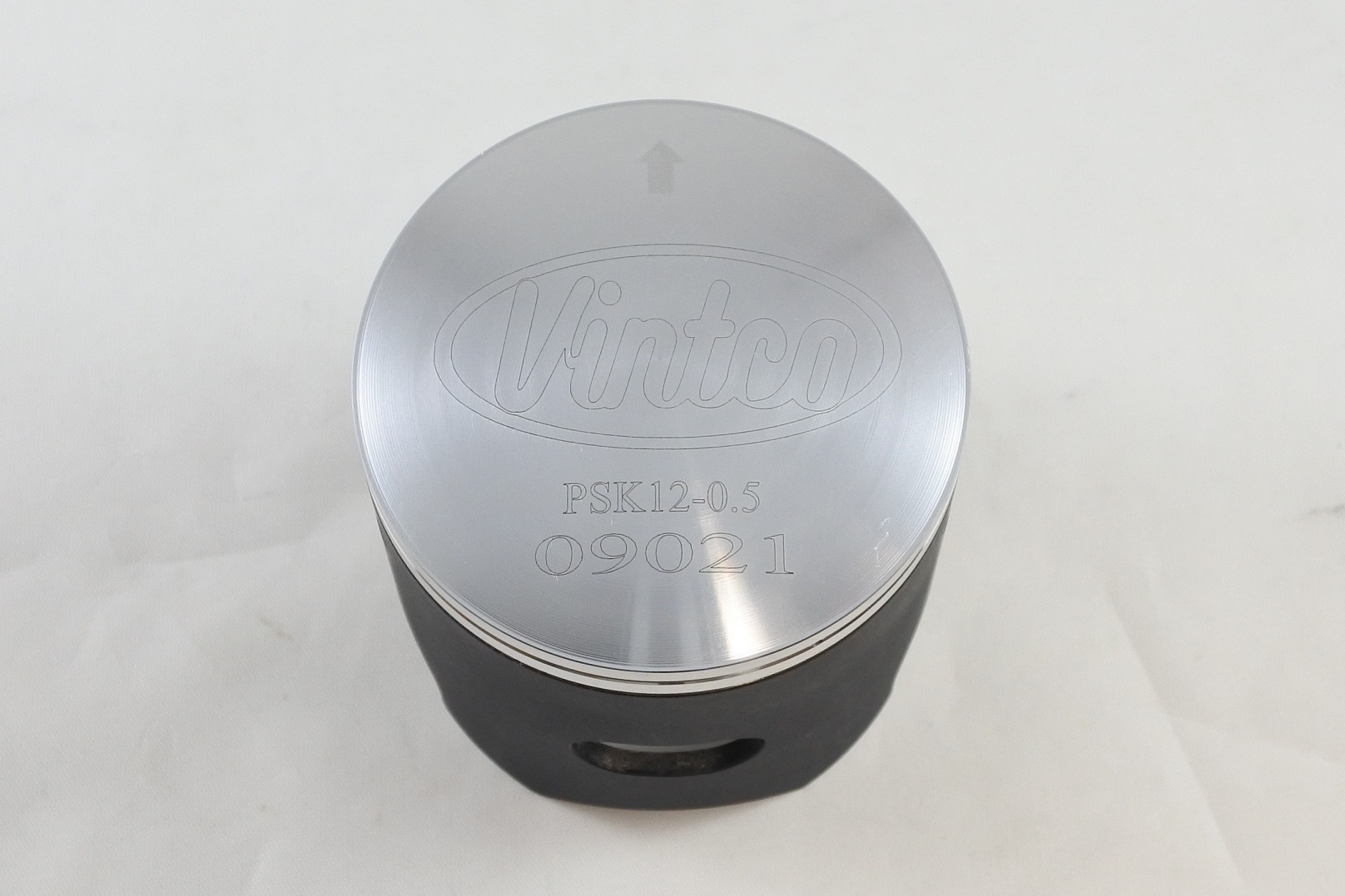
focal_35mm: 36
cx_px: 672
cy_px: 448
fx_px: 1345
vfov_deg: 36.9
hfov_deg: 53.1
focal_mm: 13.7
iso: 450
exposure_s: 1/125
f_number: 4
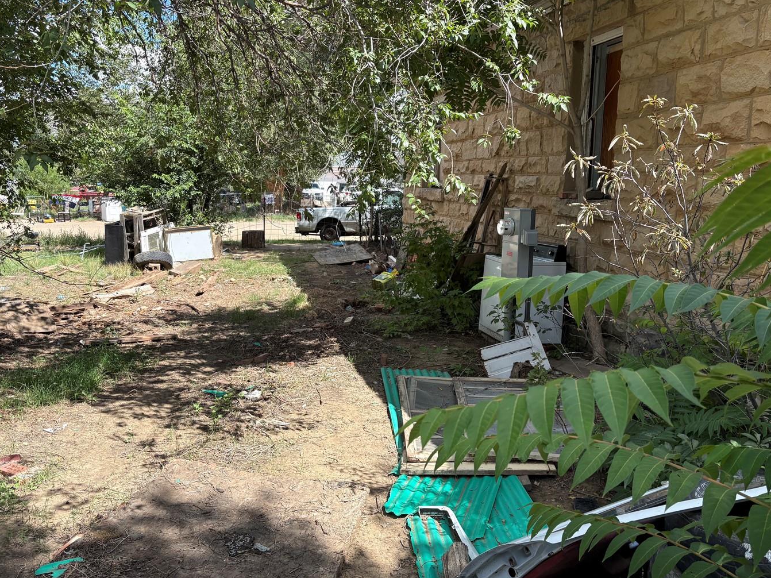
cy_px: 284
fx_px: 690
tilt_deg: -6.9
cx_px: 336
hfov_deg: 58.2
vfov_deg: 45.4
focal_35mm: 31
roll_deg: +0.0
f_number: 1.6
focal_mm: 5.96
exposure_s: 1/1217
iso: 50
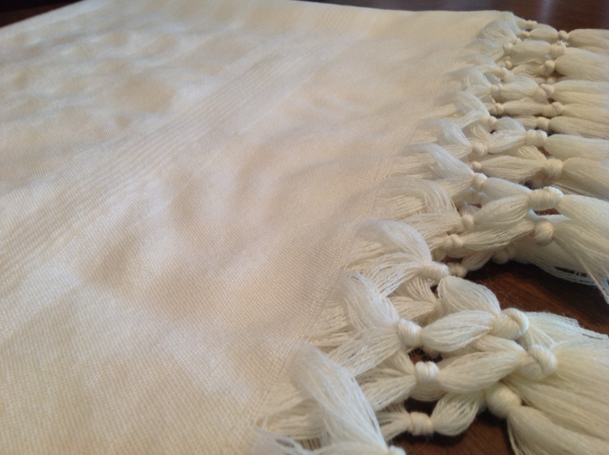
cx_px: 304
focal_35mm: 35
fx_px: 615
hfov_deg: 52.7
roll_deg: +1.4
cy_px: 228
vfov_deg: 40.6
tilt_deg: -34.0
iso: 64
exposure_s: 1/17
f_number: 2.4
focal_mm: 4.28
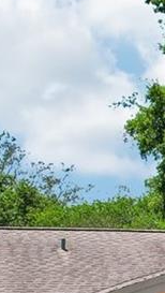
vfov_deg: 15.2
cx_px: 543
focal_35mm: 135
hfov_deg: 7.6
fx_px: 1048
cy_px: 366
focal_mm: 8.4
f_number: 2.8
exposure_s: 1/2500
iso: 120
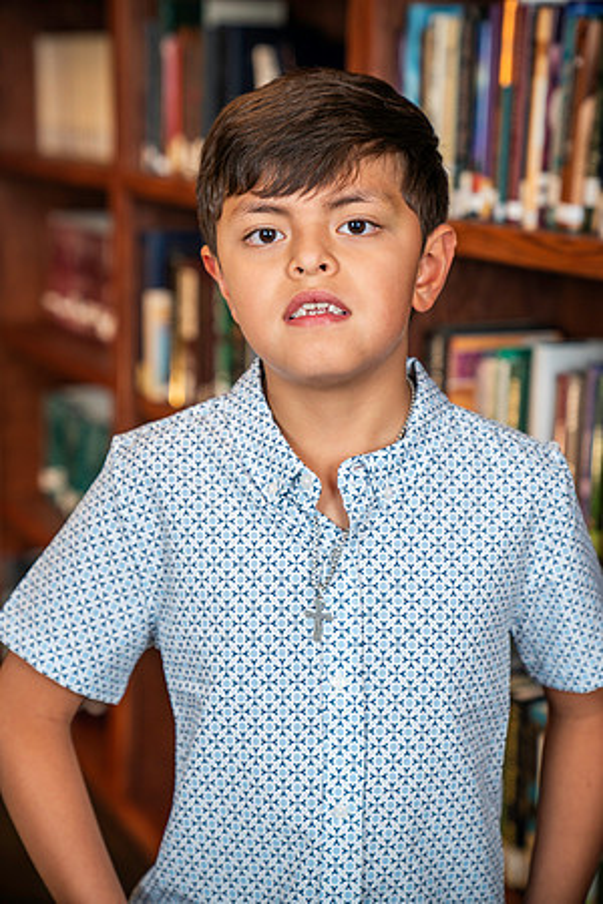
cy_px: 452
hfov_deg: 19.5
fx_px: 1759
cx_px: 302
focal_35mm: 70
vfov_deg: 28.8
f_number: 3.5
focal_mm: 70
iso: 500
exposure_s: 1/200
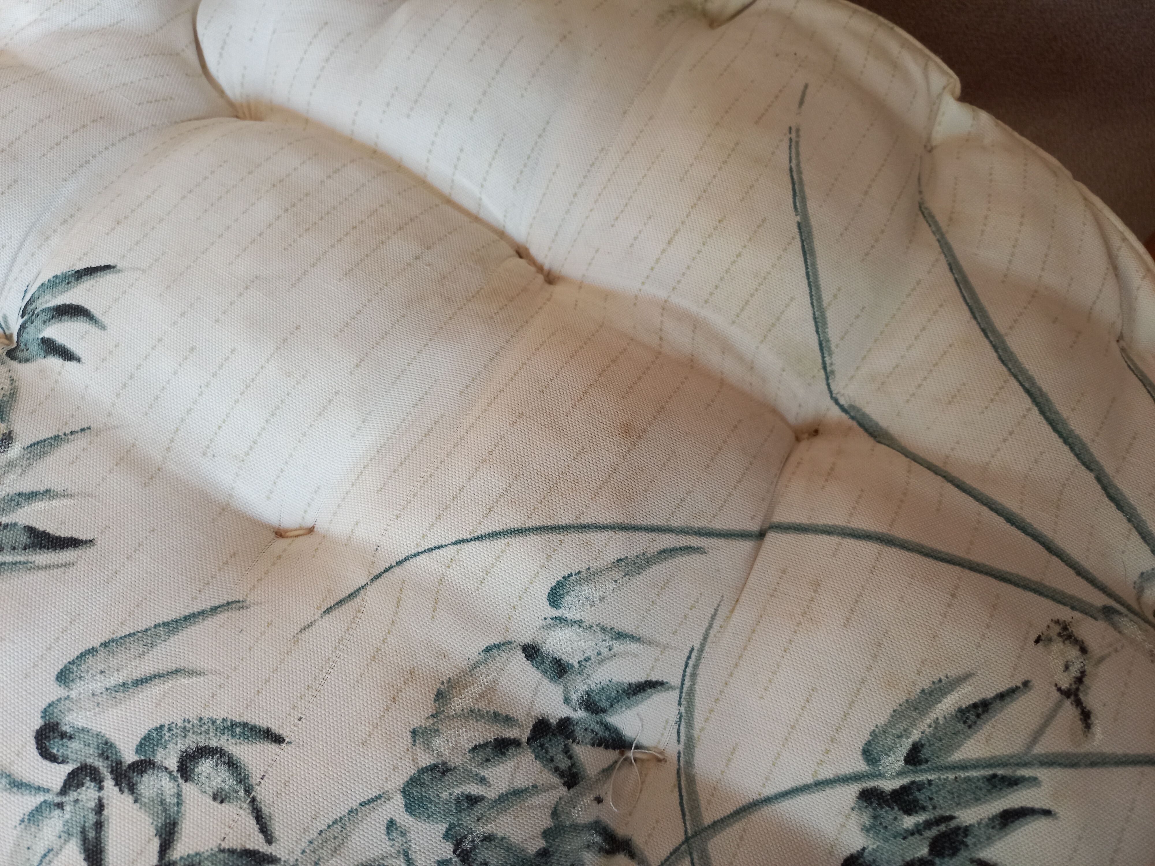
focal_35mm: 25
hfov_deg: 69.4
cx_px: 578
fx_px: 834
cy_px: 433
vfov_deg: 54.9
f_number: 1.8
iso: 125
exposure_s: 1/50
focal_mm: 4.65
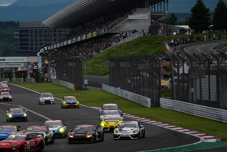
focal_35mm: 336
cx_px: 43
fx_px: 2119
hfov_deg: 6.1
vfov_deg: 4.1
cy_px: 42
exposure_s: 1/800
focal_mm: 200
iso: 500
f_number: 13
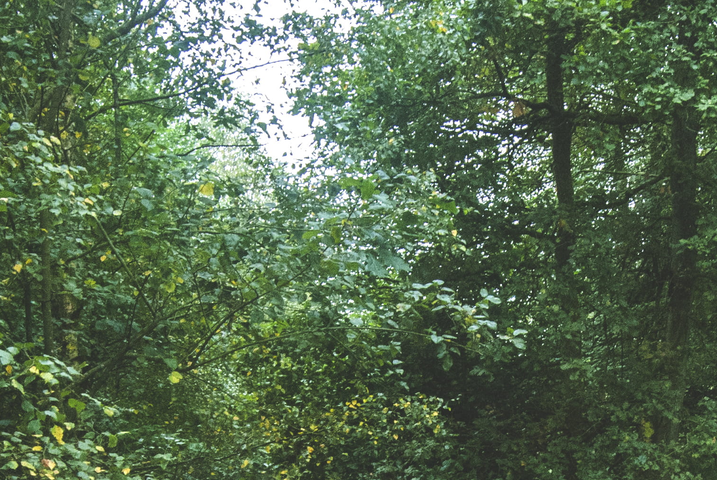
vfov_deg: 16.9
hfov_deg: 26.0
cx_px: 531
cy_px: 593
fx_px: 1535
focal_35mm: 77
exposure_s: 1/60
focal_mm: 20
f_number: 9
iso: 1600
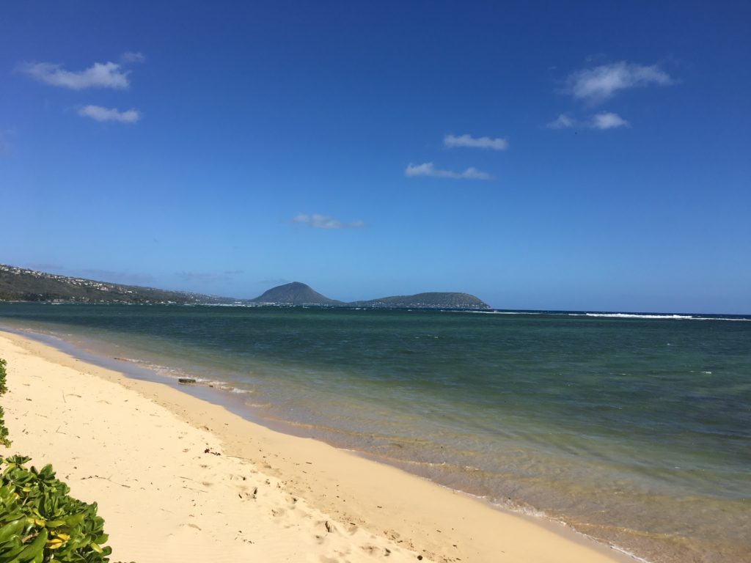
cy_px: 282
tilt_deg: +1.9
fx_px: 629
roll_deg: -0.9
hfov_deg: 61.7
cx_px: 376
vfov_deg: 48.2
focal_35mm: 29
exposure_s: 1/2849
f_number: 2.2
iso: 25
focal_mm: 4.15
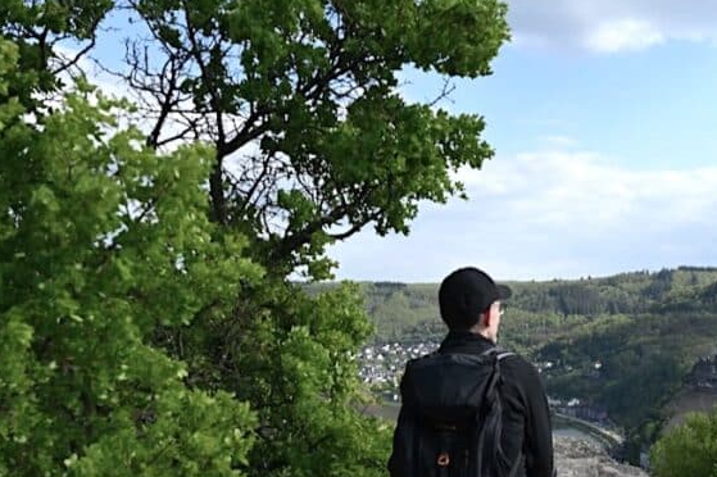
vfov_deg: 29.9
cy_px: 372
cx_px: 486
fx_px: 876
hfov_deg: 43.8
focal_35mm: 44
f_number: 6.3
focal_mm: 24
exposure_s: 1/320
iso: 100
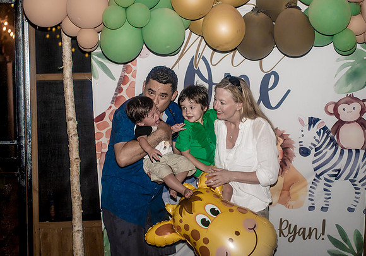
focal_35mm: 88
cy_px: 137
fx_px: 912
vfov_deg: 16.0
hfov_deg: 22.7
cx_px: 186
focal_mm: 75
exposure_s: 1/200
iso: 2000
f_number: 3.5
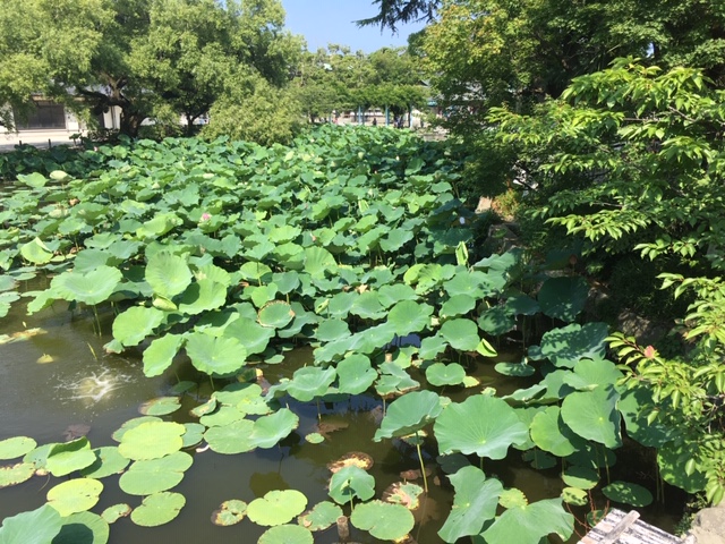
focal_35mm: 29
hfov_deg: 61.7
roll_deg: -0.8
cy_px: 272
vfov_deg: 48.2
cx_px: 362
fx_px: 607
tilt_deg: -15.9
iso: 25
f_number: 2.2
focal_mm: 4.15
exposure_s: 1/746
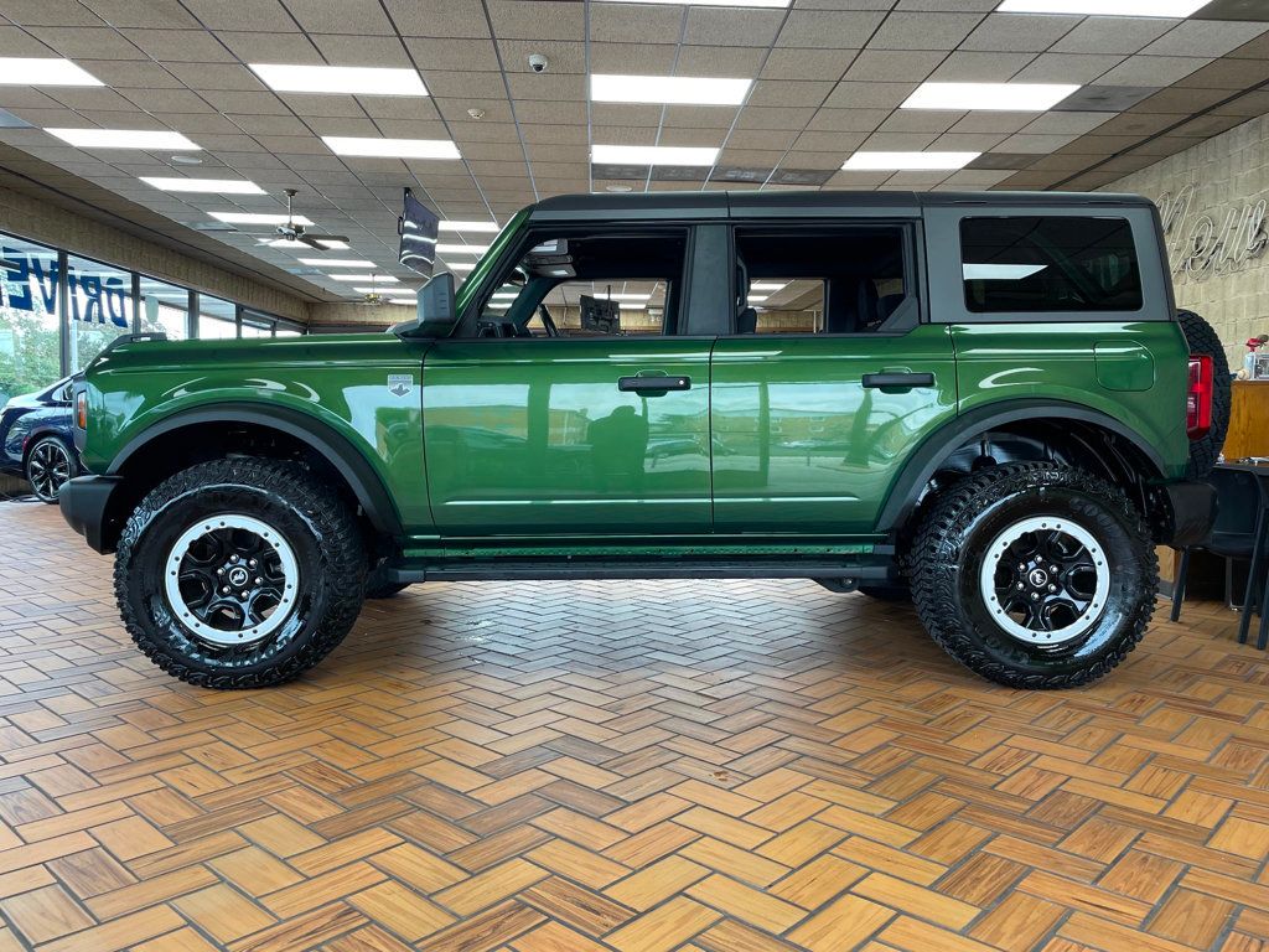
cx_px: 634
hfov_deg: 67.3
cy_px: 476
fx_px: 953
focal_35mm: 26
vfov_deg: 53.1
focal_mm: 4.2
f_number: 1.6
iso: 80
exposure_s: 1/120
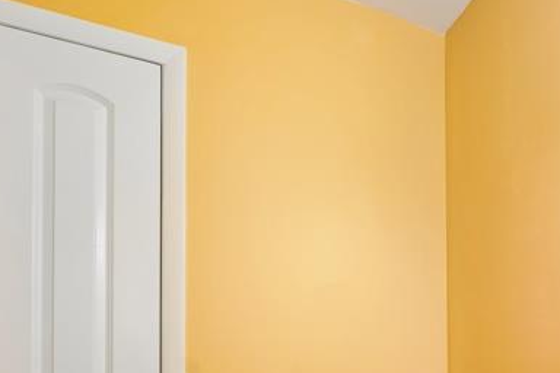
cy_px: 423
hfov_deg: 55.5
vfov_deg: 34.6
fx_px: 498
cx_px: 430
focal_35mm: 32
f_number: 8
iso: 400
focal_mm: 12
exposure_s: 1/15
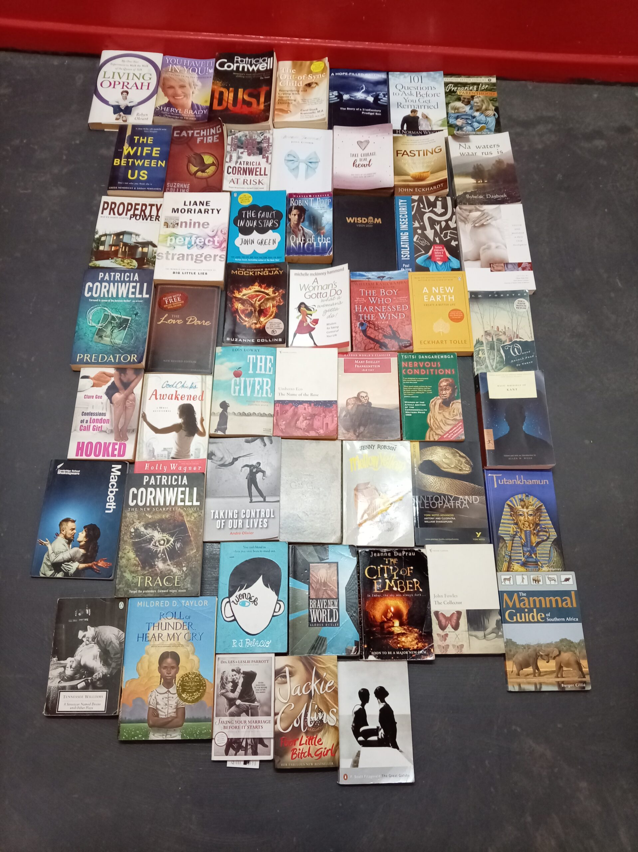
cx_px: 319
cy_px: 426
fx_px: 615
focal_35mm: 25
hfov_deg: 54.8
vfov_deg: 69.4
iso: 795
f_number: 1.8
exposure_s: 1/25
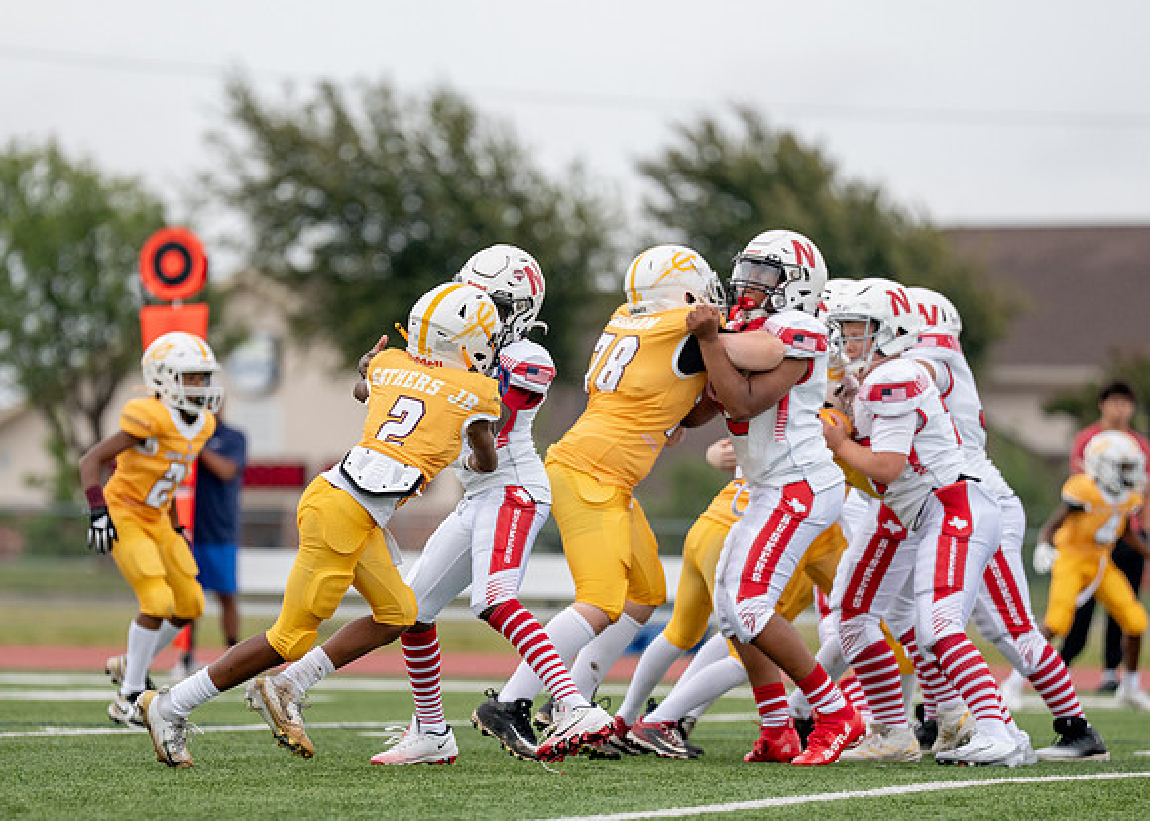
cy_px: 481
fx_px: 9875
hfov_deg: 6.7
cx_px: 450
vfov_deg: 4.8
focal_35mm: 302
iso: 400
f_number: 2.8
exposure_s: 1/2000
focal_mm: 200
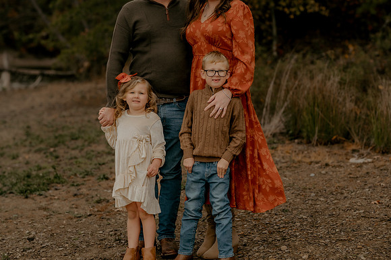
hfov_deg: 23.9
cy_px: 130
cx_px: 196
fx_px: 923
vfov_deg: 16.1
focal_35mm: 85
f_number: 2.8
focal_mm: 85
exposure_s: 1/320
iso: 200
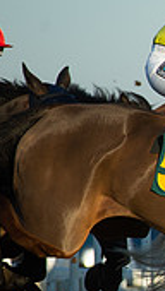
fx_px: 8306
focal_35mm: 1071
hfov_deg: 1.1
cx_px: 483
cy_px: 260
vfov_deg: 2.0
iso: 800
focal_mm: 300
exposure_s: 1/4000
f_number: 6.3
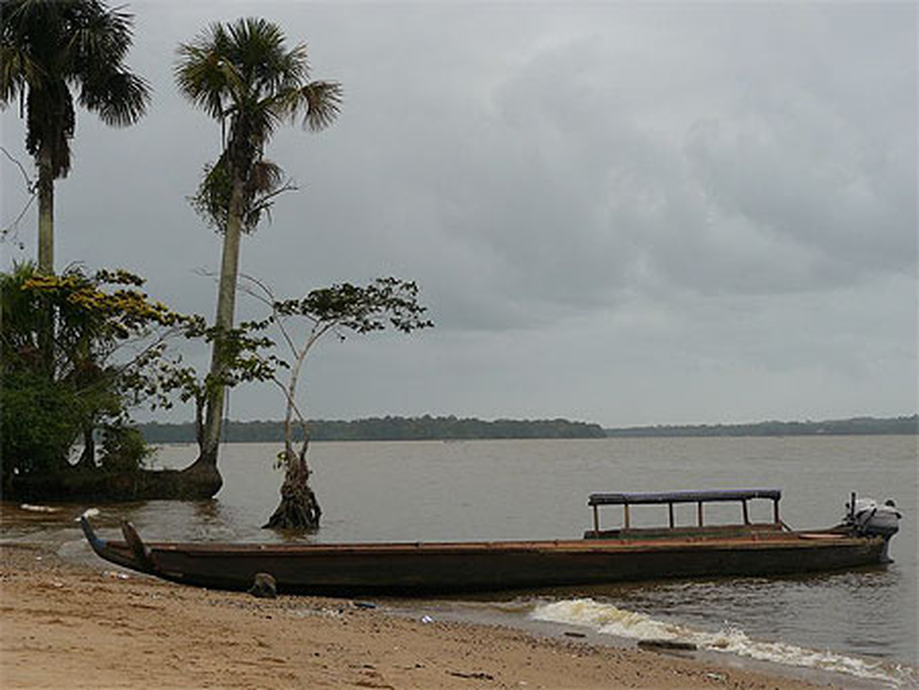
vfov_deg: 21.0
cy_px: 345
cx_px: 460
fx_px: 1859
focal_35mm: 70
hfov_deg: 27.8
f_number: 4.5
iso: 100
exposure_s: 1/250
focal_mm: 11.6
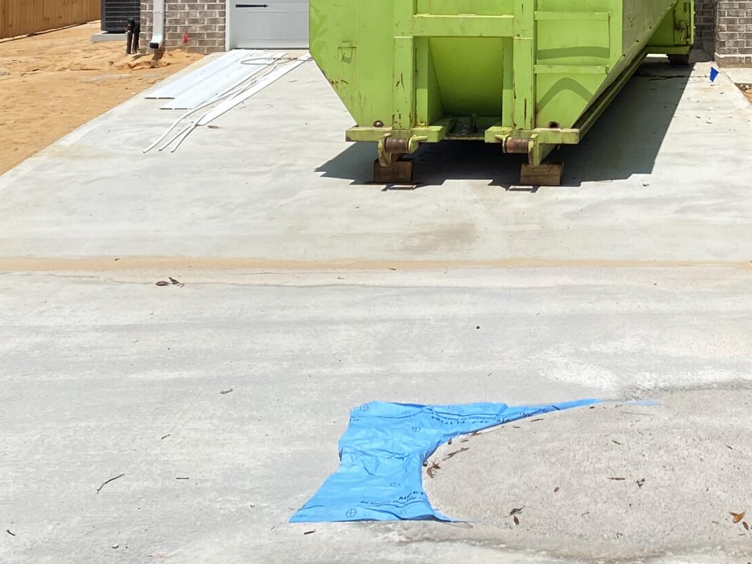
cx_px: 673
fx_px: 1542
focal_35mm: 71
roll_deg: -0.7
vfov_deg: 19.6
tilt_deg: +0.4
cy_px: -95
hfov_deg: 26.5
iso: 32
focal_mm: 4.25
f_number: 1.8
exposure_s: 1/4808
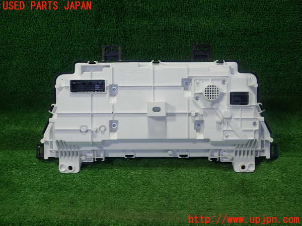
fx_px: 262
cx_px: 151
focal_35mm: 30
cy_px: 113
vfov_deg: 46.8
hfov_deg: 60.0
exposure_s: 1/125
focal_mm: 5.5
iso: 125
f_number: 2.3
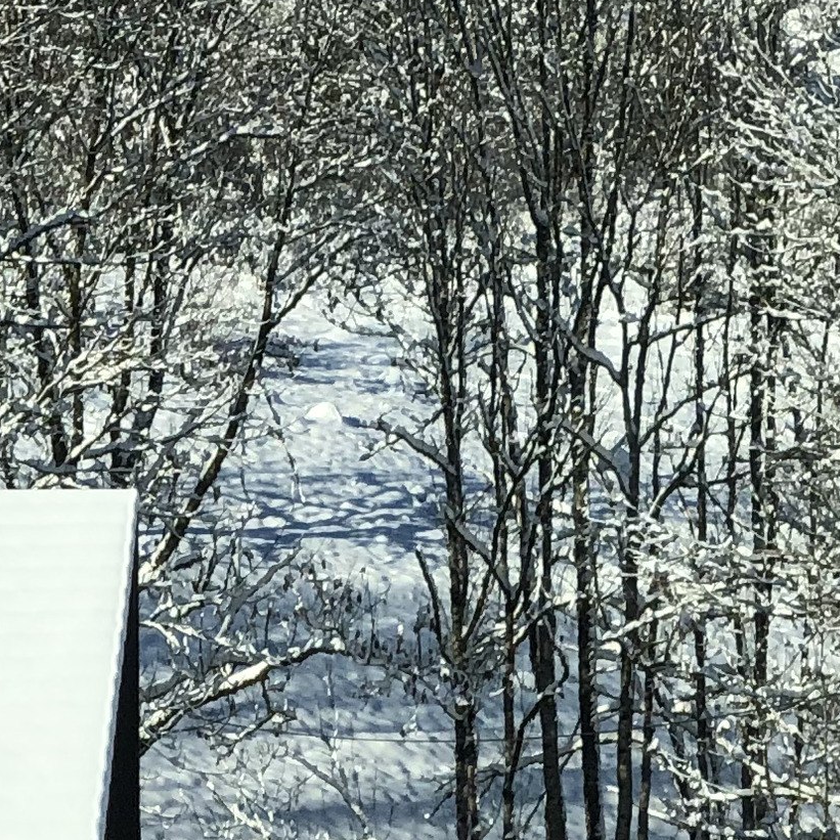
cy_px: -603
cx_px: 489
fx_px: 6150
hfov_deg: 7.8
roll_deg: +0.9
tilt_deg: +14.5
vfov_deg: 7.6
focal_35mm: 224
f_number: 2.4
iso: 16
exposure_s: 1/1130
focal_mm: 6
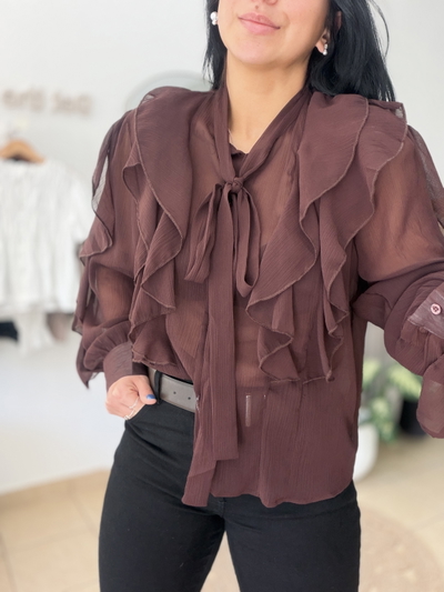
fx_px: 513
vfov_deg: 60.0
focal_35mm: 30
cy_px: 296
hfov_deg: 46.8
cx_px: 222
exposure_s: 1/66
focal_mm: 2.71
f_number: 1.9
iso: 80
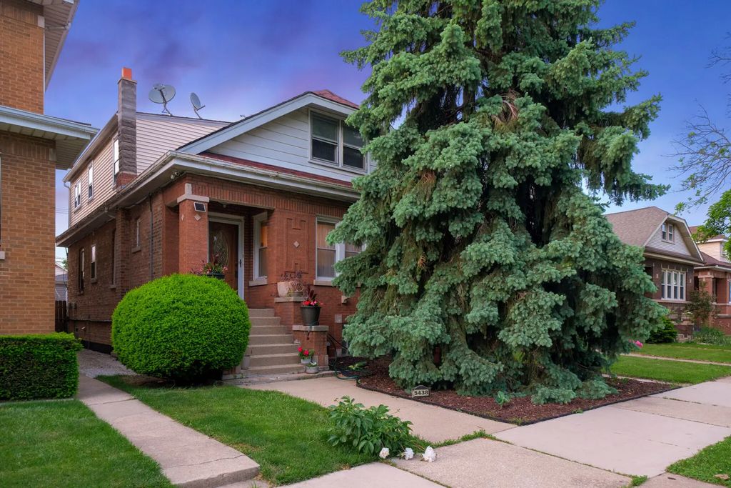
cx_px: 366
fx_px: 467
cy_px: 244
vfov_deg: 55.1
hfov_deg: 76.1
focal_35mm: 23
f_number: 6.4
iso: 250
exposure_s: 1/6
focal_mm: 15.2
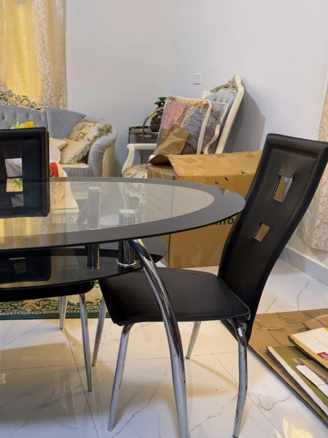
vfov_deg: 55.3
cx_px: 39
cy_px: 223
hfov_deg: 40.1
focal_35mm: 33
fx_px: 417
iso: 200
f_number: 1.78
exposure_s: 1/121
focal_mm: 6.76
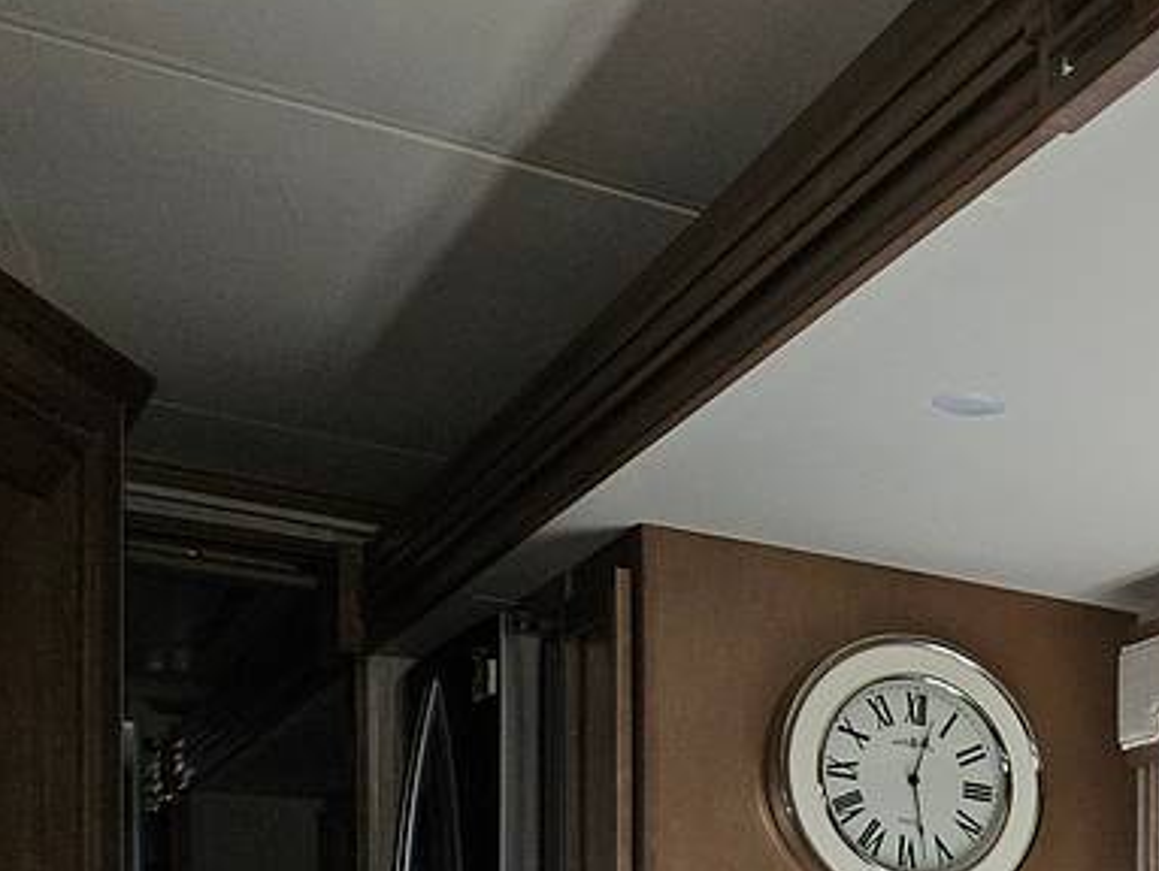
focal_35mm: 60
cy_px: 1095
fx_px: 2011
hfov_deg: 28.4
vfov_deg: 22.2
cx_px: 1356
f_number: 1.8
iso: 125
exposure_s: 1/24
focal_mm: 5.4
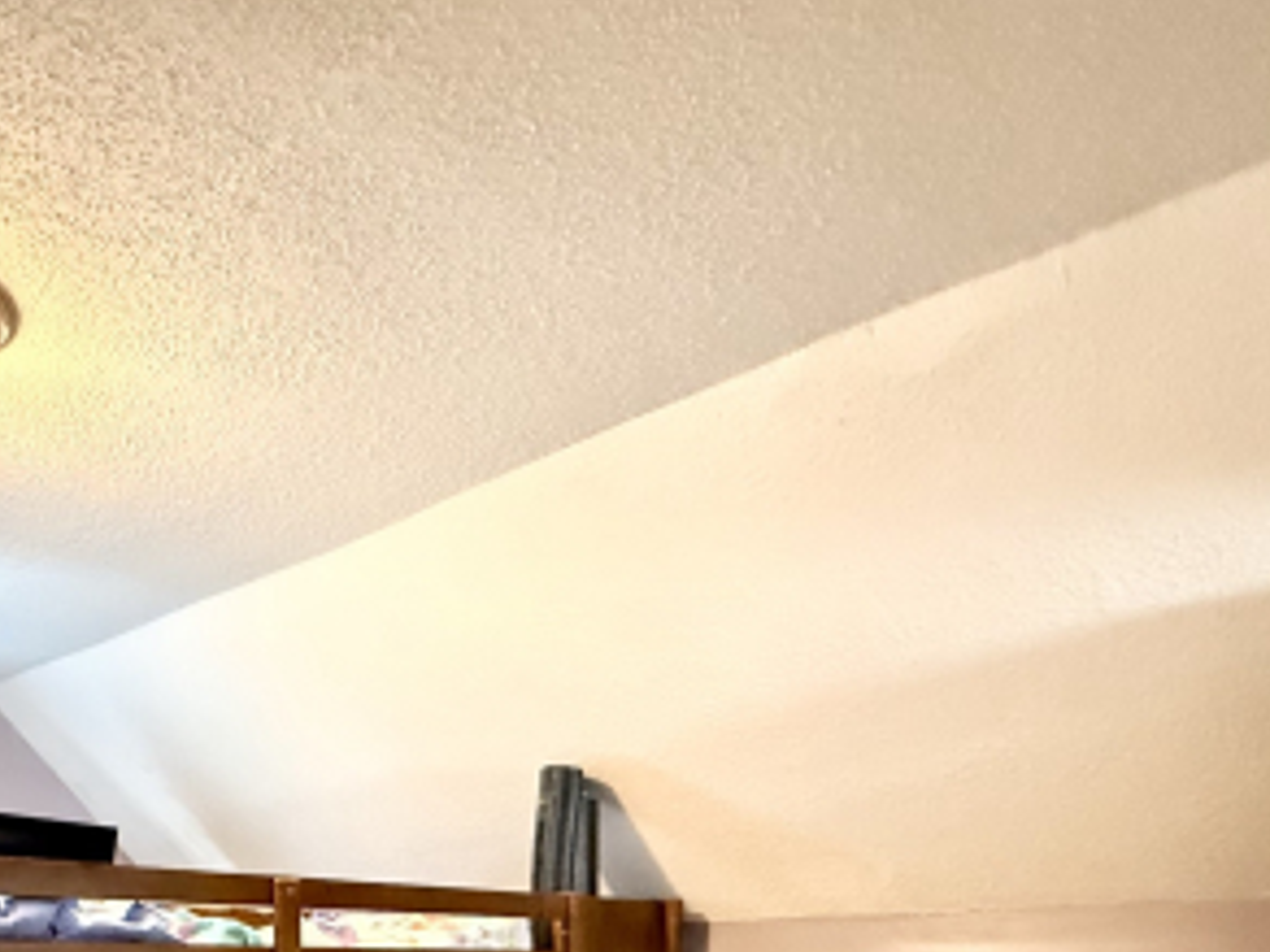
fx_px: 1174
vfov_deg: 37.1
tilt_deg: -2.5
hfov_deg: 53.1
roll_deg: -0.4
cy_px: 1048
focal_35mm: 32
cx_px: 254
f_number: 2.2
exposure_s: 1/60
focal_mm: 2.22
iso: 1250
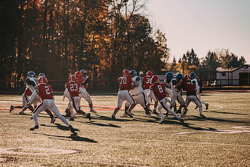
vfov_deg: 11.1
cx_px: 127
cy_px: 83
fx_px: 858
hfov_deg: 16.6
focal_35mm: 123
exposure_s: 1/3200
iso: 125
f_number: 2.8
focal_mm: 120
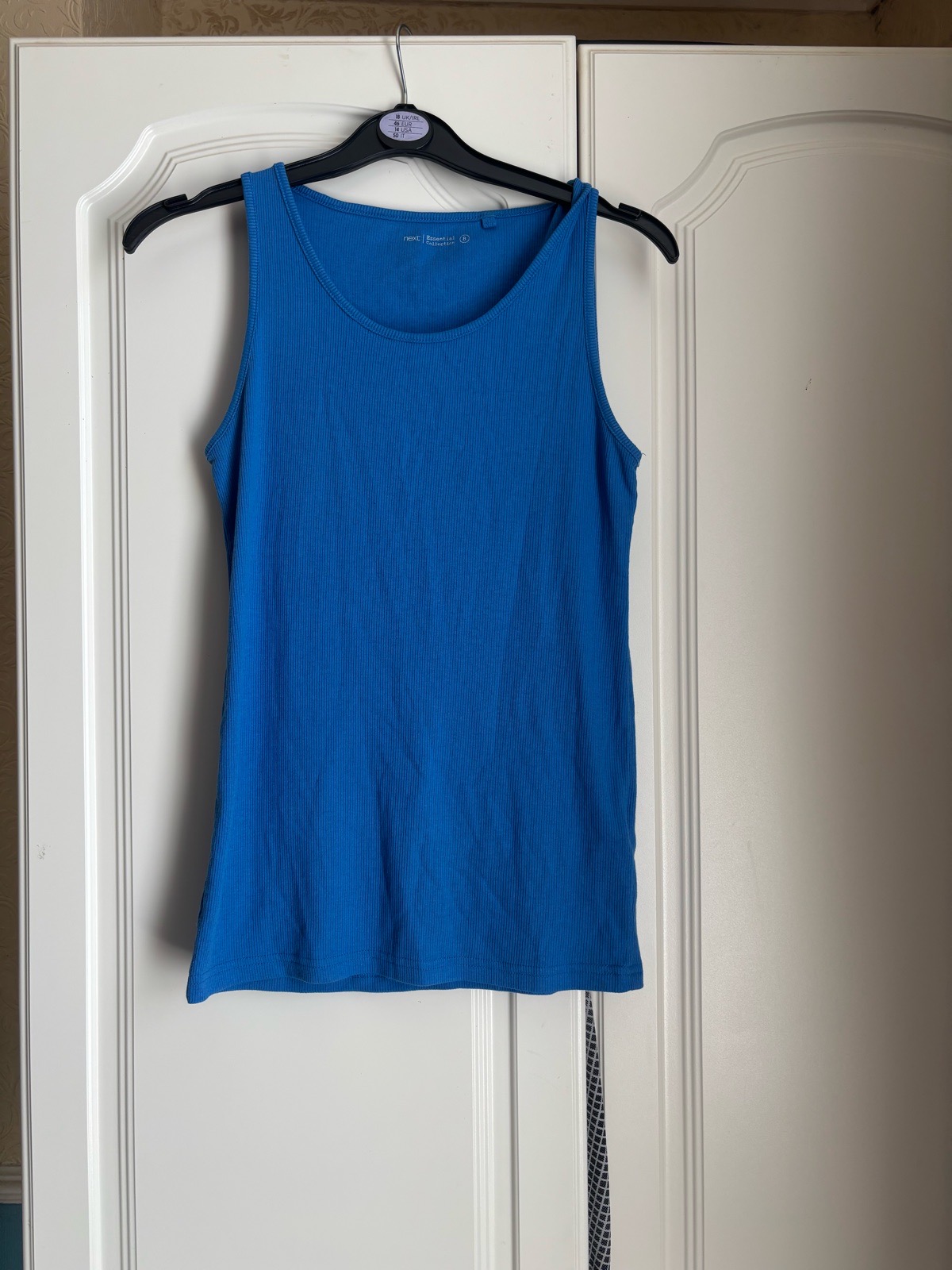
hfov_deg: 53.1
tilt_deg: +0.2
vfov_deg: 67.3
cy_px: 635
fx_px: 953
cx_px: 476
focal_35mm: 26
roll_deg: -0.5
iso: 64
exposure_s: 1/121
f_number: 1.6
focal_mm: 5.96
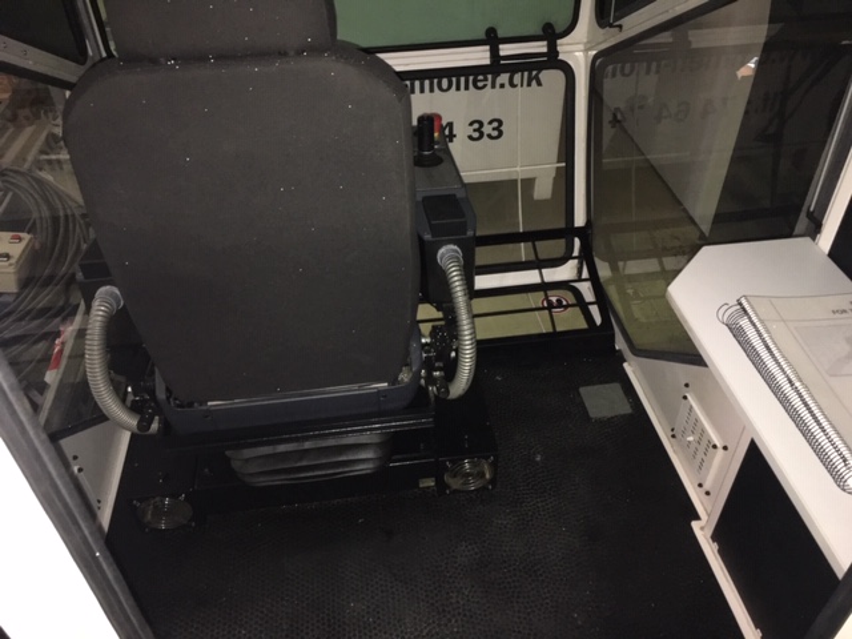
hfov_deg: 61.7
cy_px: 320
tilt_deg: -38.7
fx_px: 714
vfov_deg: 48.2
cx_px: 426
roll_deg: +1.7
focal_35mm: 29
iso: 250
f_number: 2.2
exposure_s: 1/17
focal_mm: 4.15
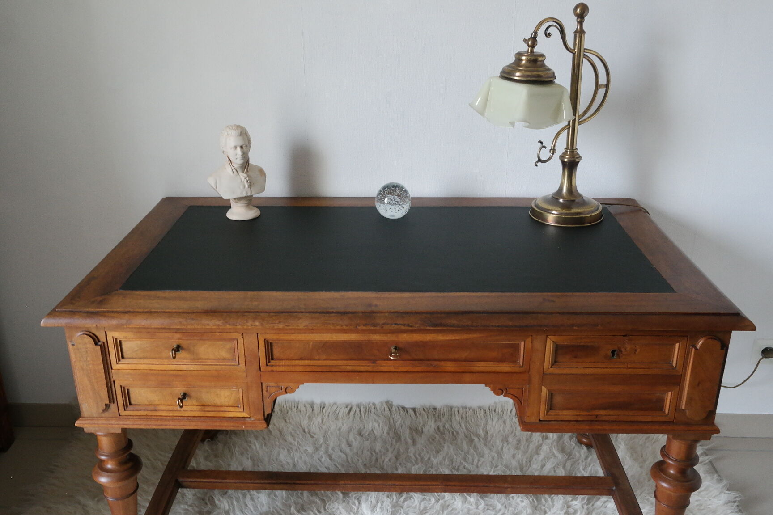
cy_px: 258
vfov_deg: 36.9
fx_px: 773
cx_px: 386
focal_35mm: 36
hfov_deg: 53.1
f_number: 5.6
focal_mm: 24
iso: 1600
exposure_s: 1/30
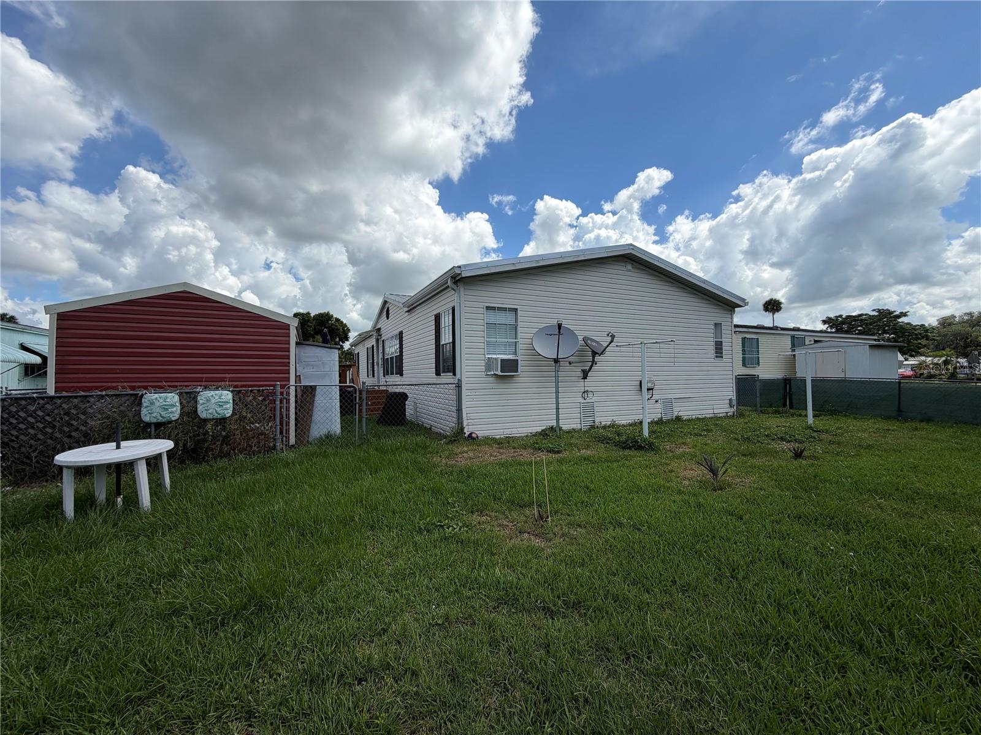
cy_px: 368
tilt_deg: +1.1
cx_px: 490
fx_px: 397
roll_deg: +0.8
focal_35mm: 14
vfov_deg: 85.7
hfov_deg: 102.1
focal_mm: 2.22
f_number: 2.2
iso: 20
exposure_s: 1/985
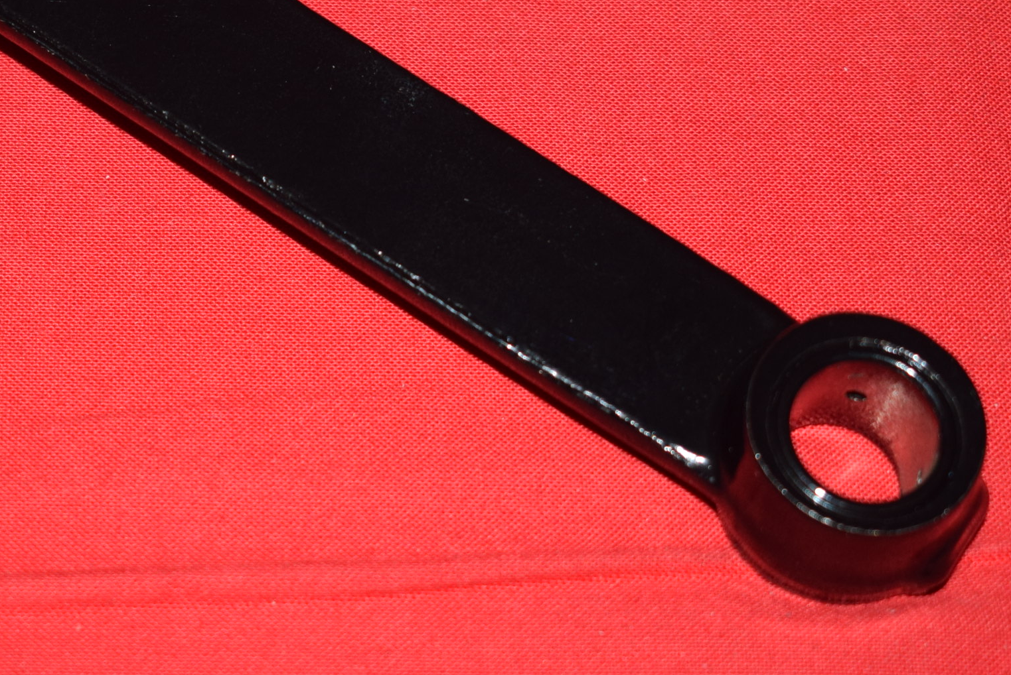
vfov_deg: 12.2
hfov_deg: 18.1
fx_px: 3148
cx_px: 258
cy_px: 141
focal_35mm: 112
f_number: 5
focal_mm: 38
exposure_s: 1/200
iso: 400
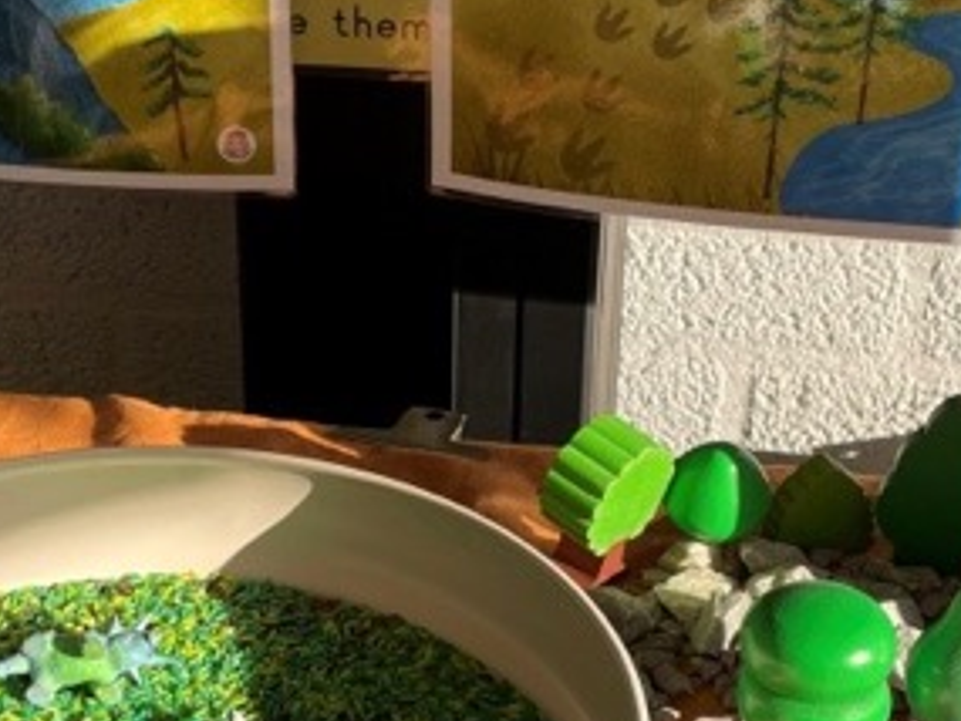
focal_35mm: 73
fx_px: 2027
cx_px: 300
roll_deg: +1.2
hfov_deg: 26.5
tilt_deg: -29.7
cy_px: 489
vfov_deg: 20.1
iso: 32
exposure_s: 1/615
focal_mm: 4.2
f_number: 1.6
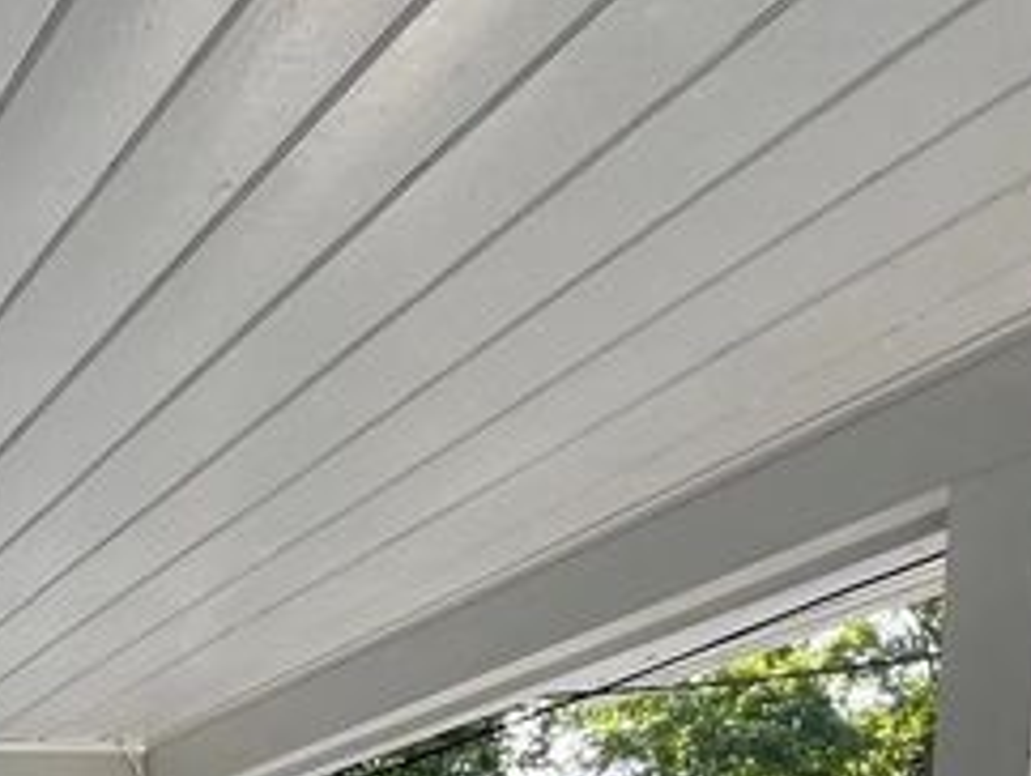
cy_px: 1292
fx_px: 1640
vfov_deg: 20.8
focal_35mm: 55
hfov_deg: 25.5
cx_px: -541
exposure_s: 1/122
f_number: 1.8
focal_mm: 1.57
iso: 32
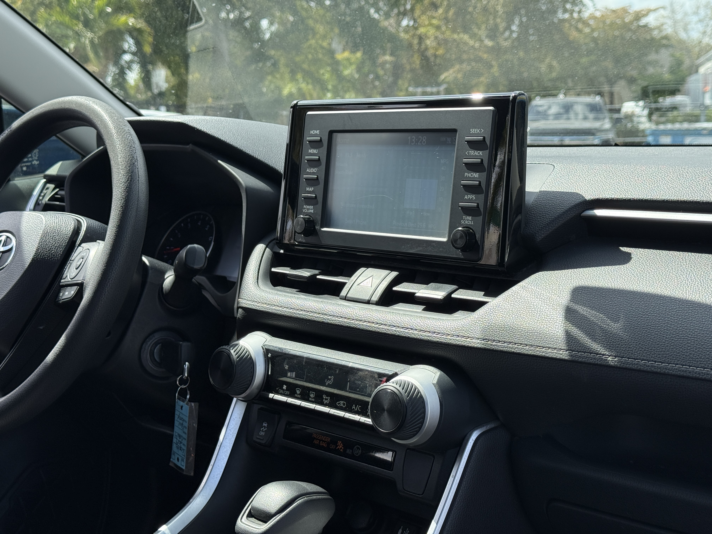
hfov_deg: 39.7
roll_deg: +0.9
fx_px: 987
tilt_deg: -7.1
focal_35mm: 48
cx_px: 356
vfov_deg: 30.3
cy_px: 267
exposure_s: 1/1513
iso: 64
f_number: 1.78
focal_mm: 6.76
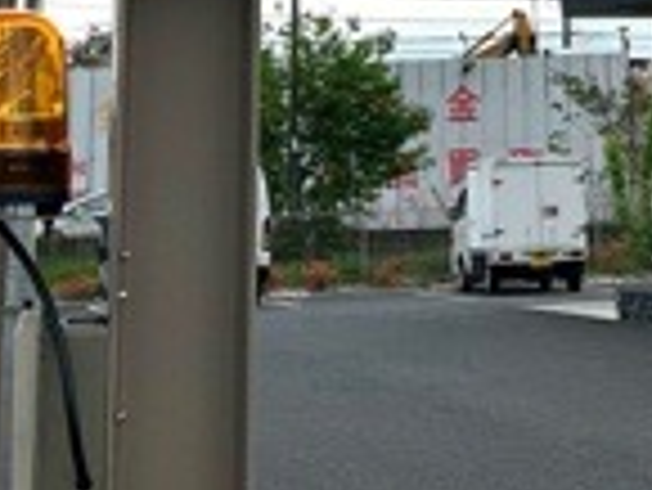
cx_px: 531
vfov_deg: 9.5
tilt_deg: +16.0
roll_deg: +2.2
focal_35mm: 143
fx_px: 2696
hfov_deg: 13.7
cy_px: -589
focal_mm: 5.7
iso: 50
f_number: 1.5
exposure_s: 1/1645
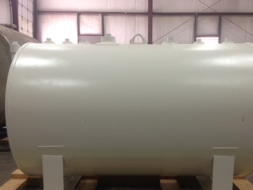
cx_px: 136
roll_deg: -0.1
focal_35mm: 44
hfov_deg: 42.9
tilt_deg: -8.2
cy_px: 125
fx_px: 322
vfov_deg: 32.6
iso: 64
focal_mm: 4.12
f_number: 2.4
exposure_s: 1/20
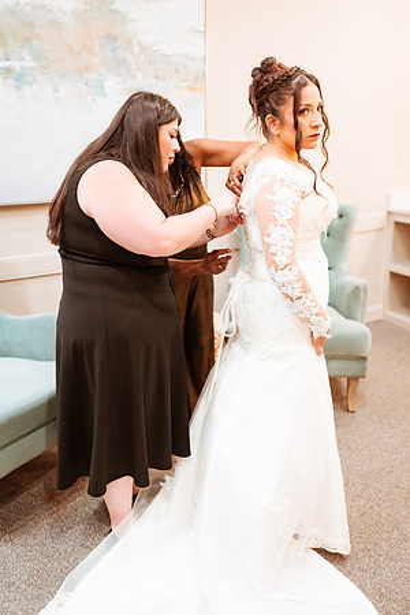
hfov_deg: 37.9
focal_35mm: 35
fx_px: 598
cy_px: 308
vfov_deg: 54.4
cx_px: 205
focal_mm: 35
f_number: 1.8
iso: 1250
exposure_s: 1/320
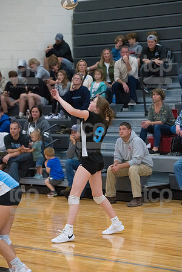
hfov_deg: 11.0
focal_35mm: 125
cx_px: 91
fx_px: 948
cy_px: 136
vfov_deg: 16.4
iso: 6400
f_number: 4.5
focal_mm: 125
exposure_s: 1/1000
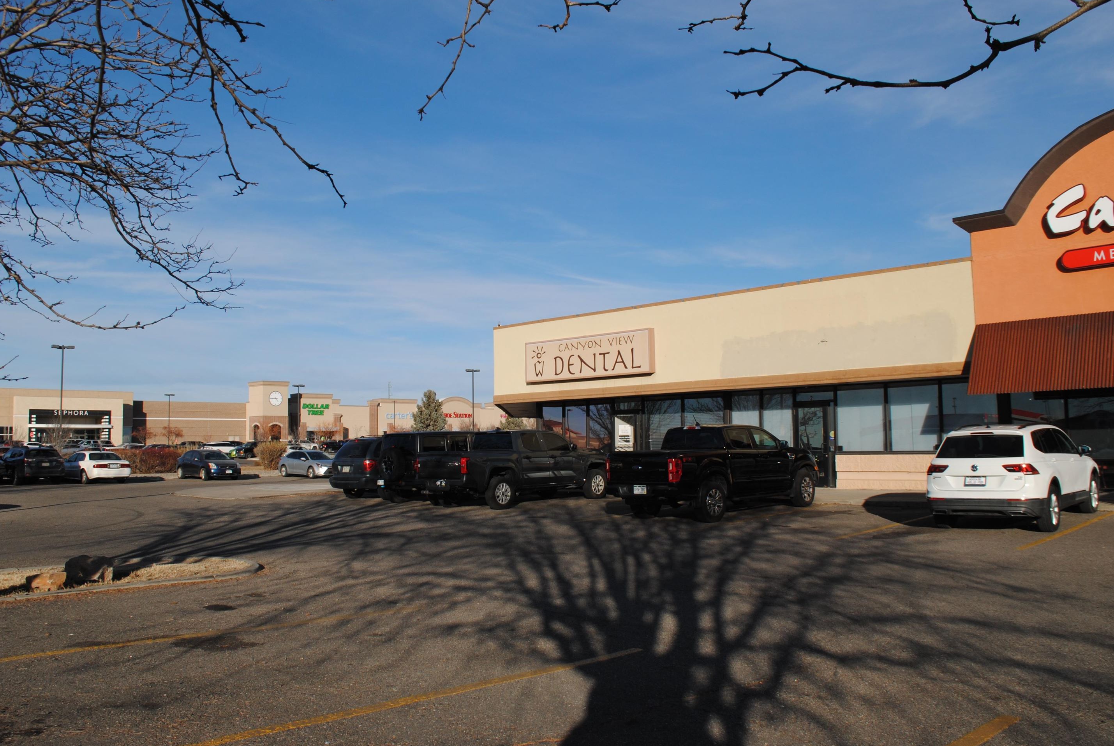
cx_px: 536
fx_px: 898
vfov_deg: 45.1
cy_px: 374
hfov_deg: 63.6
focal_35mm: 29
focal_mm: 18
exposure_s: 1/250
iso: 100
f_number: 8
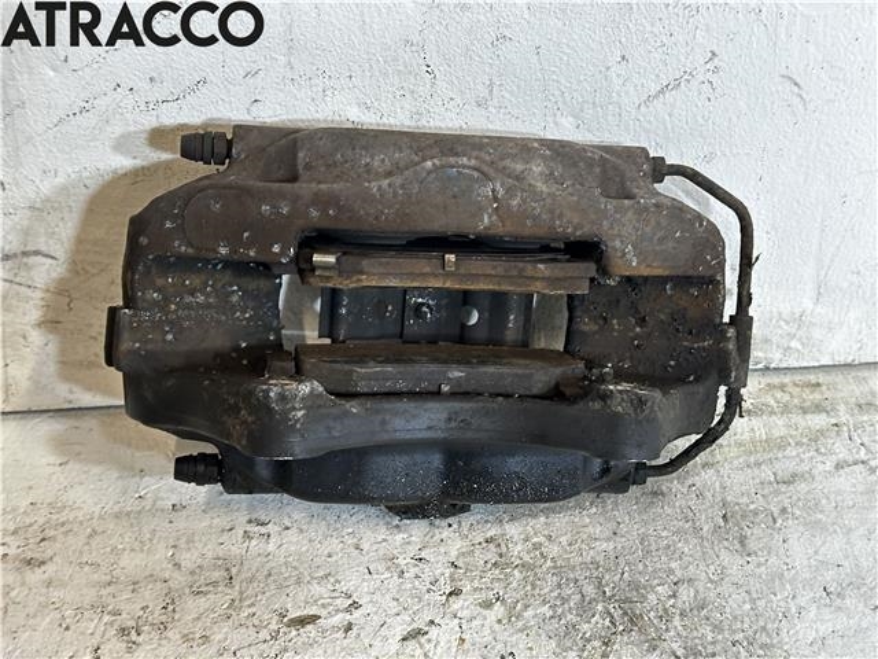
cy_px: 330
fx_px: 1217
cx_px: 439
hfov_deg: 39.7
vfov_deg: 30.3
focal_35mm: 48
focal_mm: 6.86
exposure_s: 1/50
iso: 250
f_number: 1.78
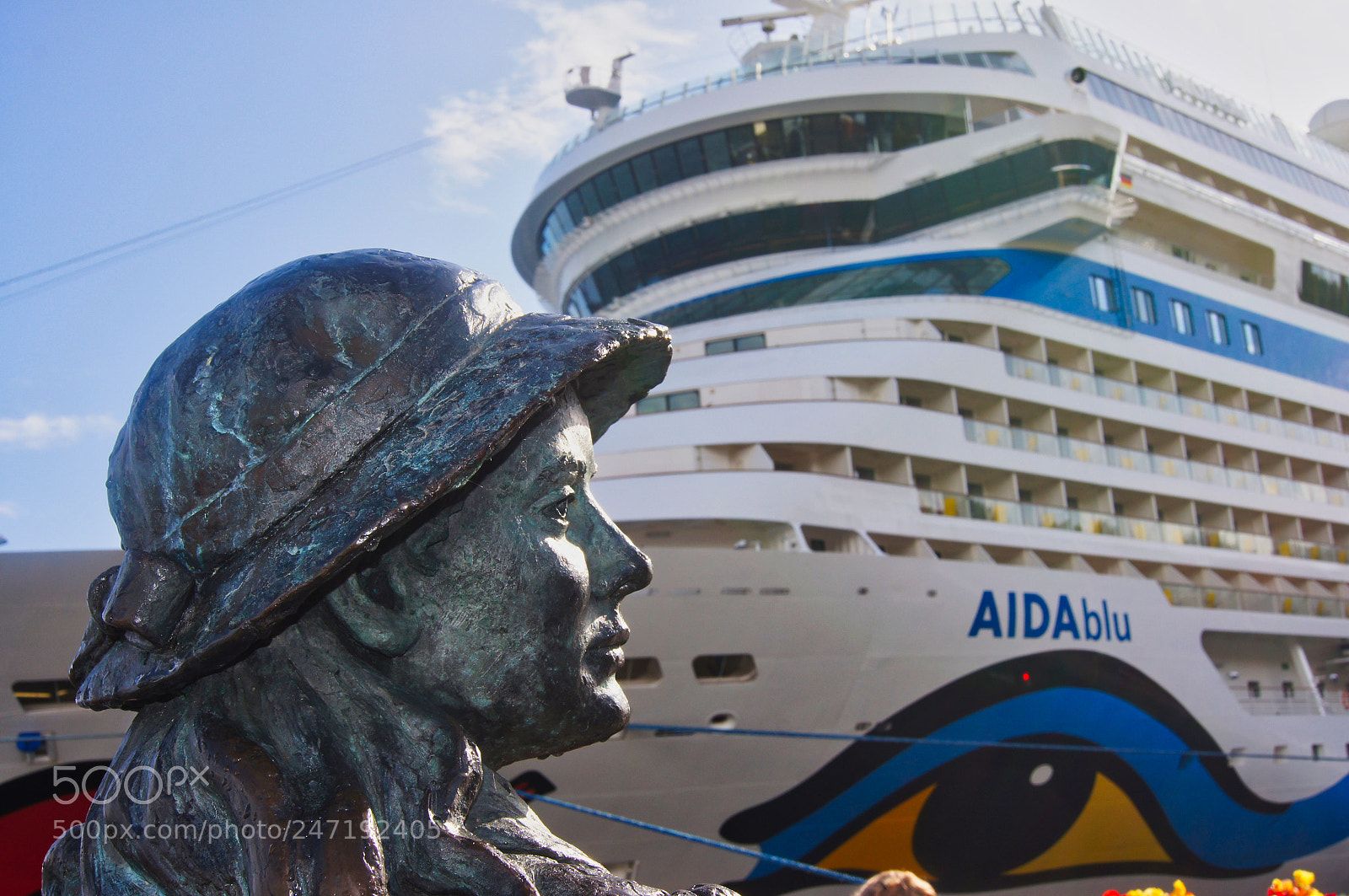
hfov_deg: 49.6
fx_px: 1460
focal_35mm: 39
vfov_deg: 34.1
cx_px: 674
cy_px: 448
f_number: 13
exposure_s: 1/100
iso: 100
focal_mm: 26
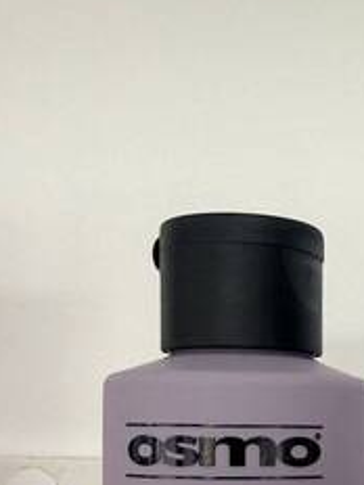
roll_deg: -0.4
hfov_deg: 21.6
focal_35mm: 62
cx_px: 462
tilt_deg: -1.0
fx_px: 869
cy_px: 541
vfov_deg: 28.2
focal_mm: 2.22
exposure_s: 1/99
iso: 64
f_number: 2.2
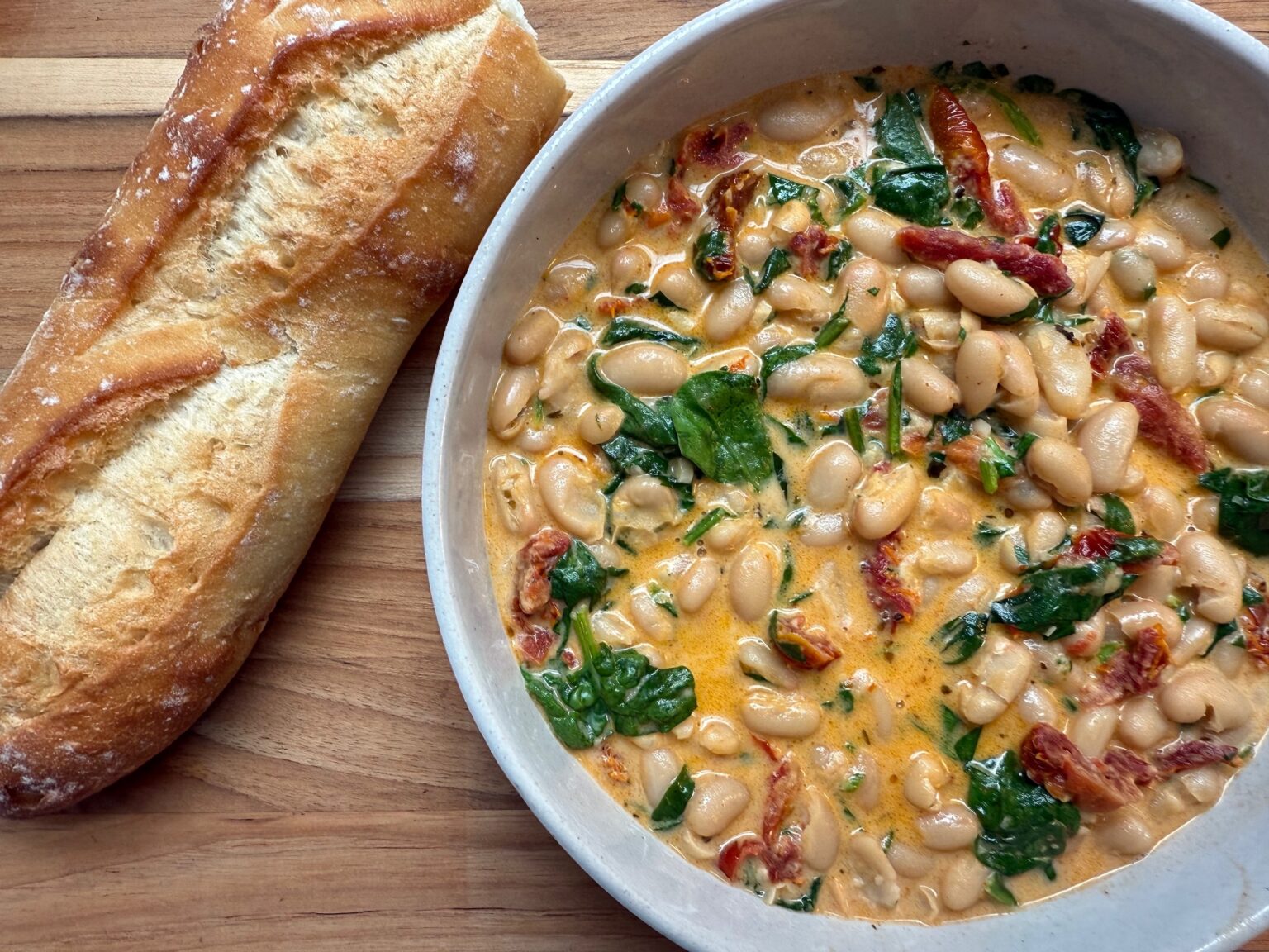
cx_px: 634
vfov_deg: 56.8
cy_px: 476
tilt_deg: -86.5
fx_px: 880
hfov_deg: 71.6
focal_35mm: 24
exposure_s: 1/99
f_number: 2.2
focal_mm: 2.22
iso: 100
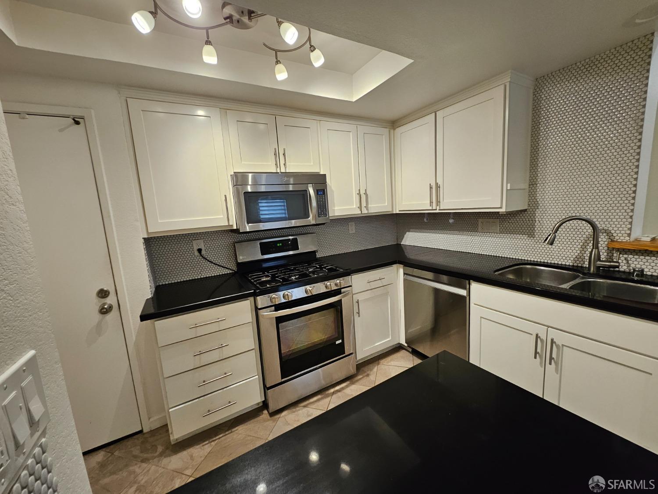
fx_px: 247
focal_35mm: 13
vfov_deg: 89.9
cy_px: 247
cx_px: 329
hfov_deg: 106.2
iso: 125
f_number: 2.2
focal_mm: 1.74
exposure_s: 1/60
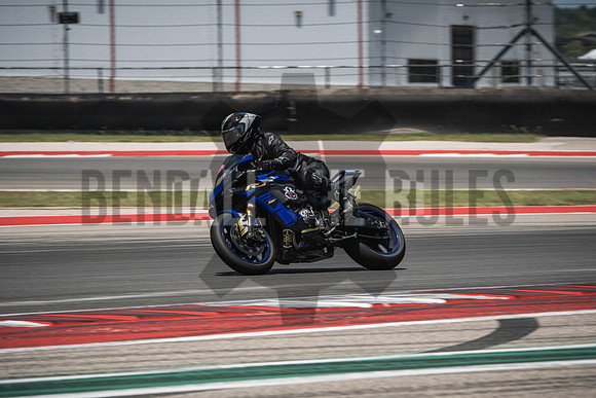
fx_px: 4968
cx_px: 298
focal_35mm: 300
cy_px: 199
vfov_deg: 4.6
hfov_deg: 6.9
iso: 160
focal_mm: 200
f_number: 7.1
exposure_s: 1/400
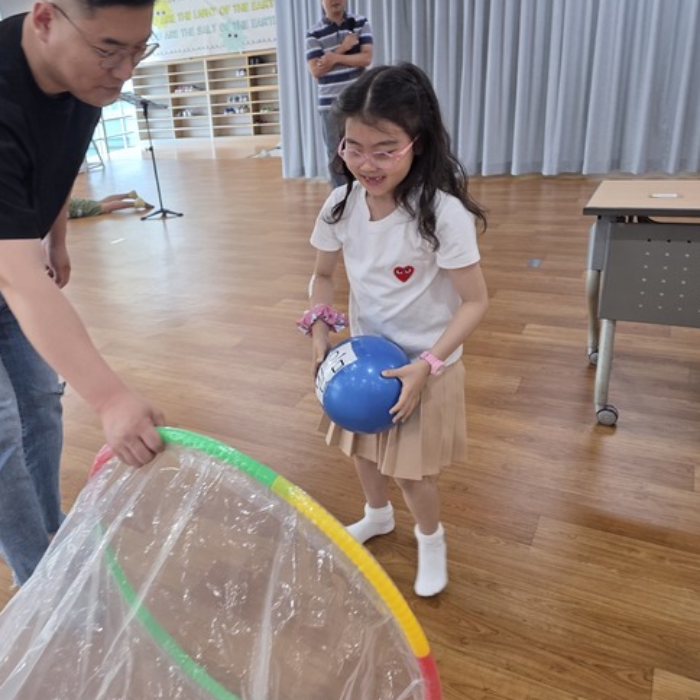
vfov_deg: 57.3
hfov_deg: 56.0
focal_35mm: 28
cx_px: 229
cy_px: 343
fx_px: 641
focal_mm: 6.3
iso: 125
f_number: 1.7
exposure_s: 1/120
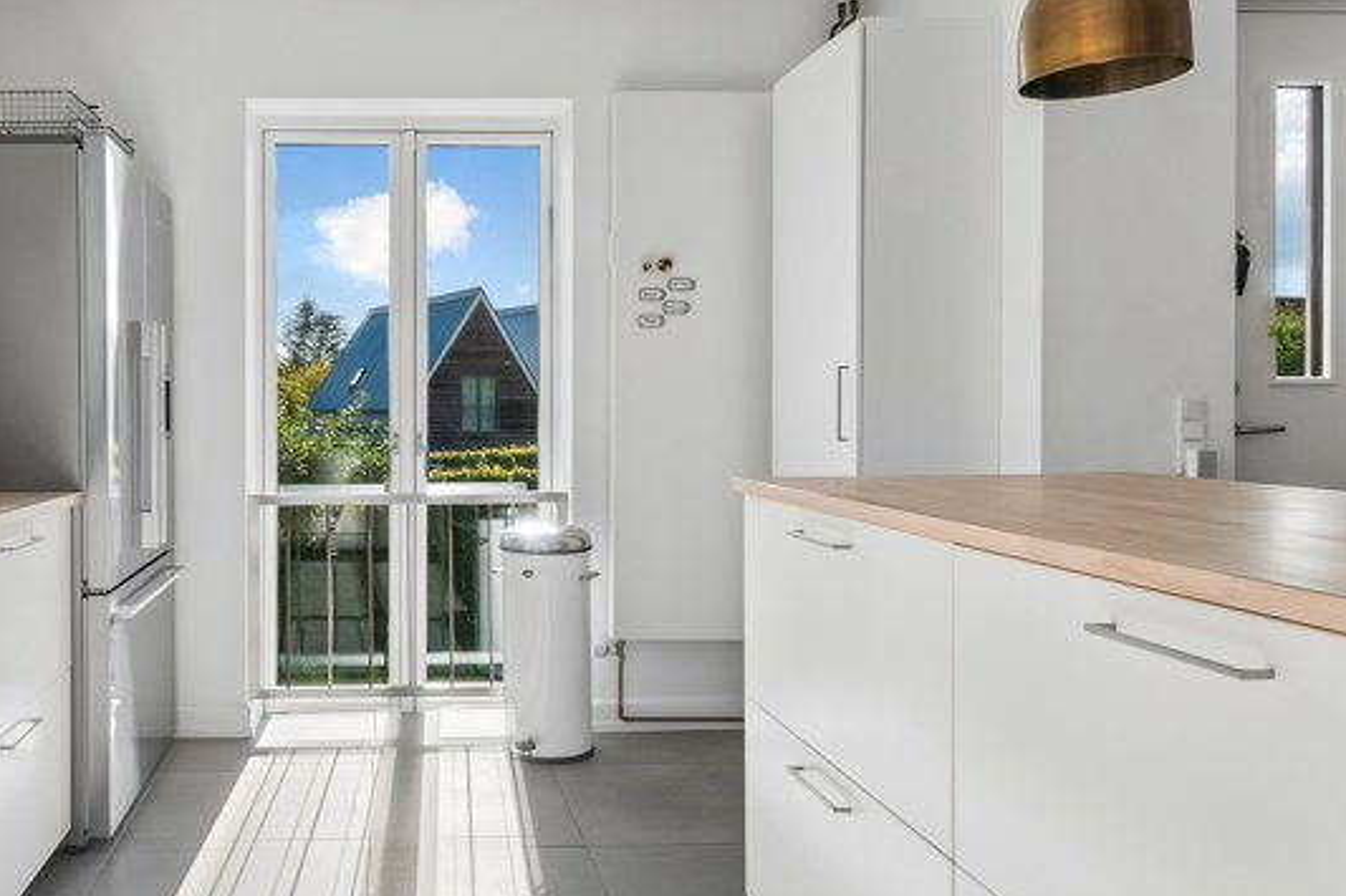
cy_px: 385
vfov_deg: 47.8
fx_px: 1009
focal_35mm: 27
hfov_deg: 65.1
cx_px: 419
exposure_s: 1/30
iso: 200
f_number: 10
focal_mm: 12
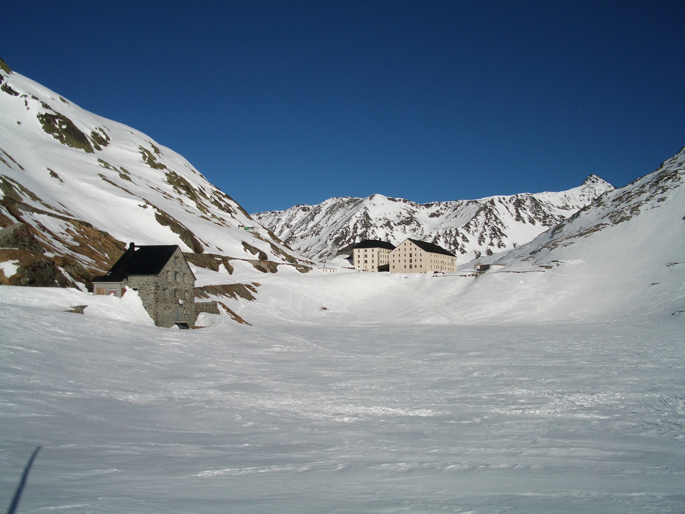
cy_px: 257
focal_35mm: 35
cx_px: 342
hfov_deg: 52.6
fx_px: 693
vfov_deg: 40.7
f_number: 4.3
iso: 80
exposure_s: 1/2000
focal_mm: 5.8
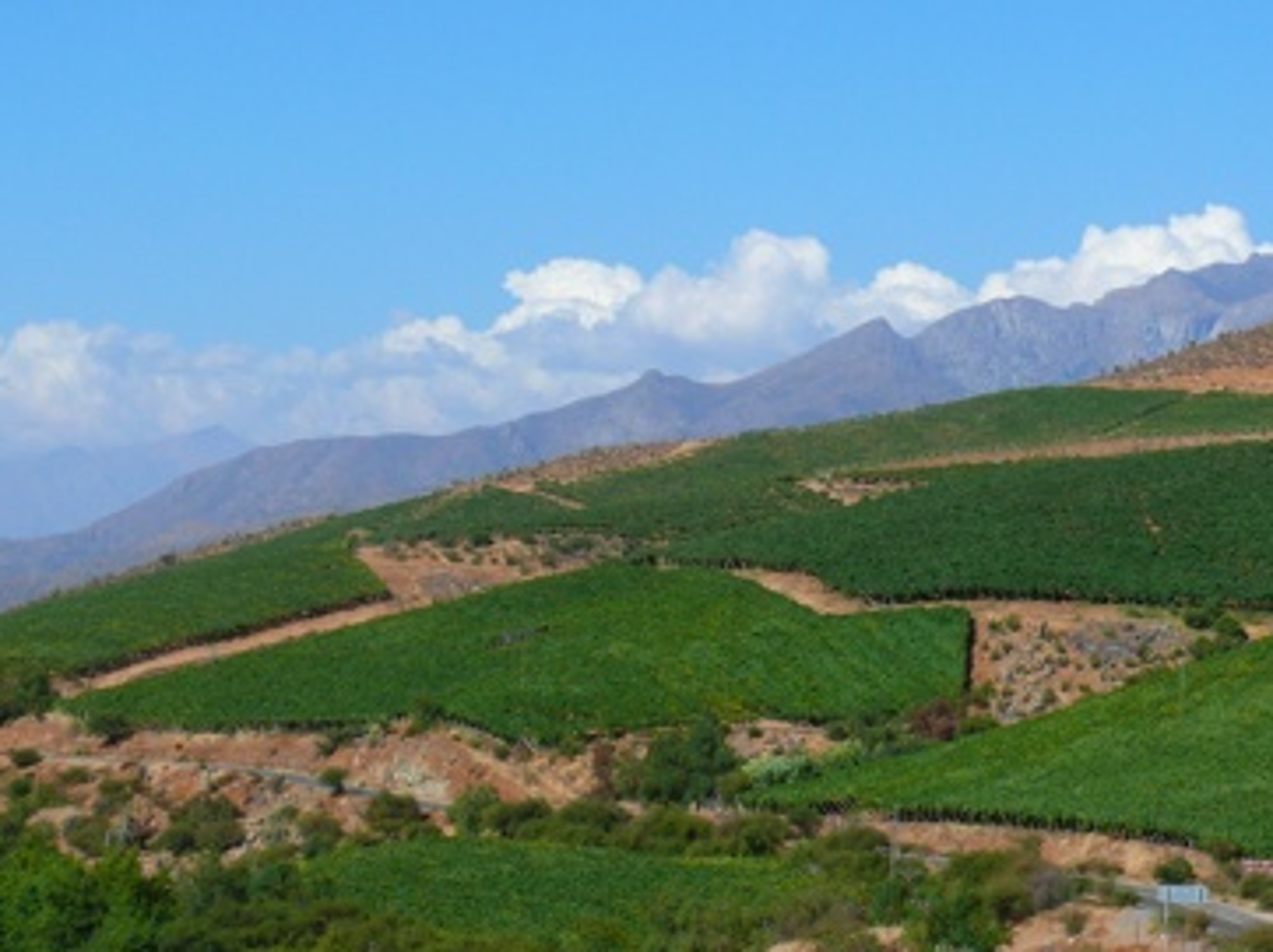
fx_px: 4814
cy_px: 506
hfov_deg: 15.0
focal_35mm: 131
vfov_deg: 11.3
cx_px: 935
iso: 100
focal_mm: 14.9
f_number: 7.1
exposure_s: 1/400
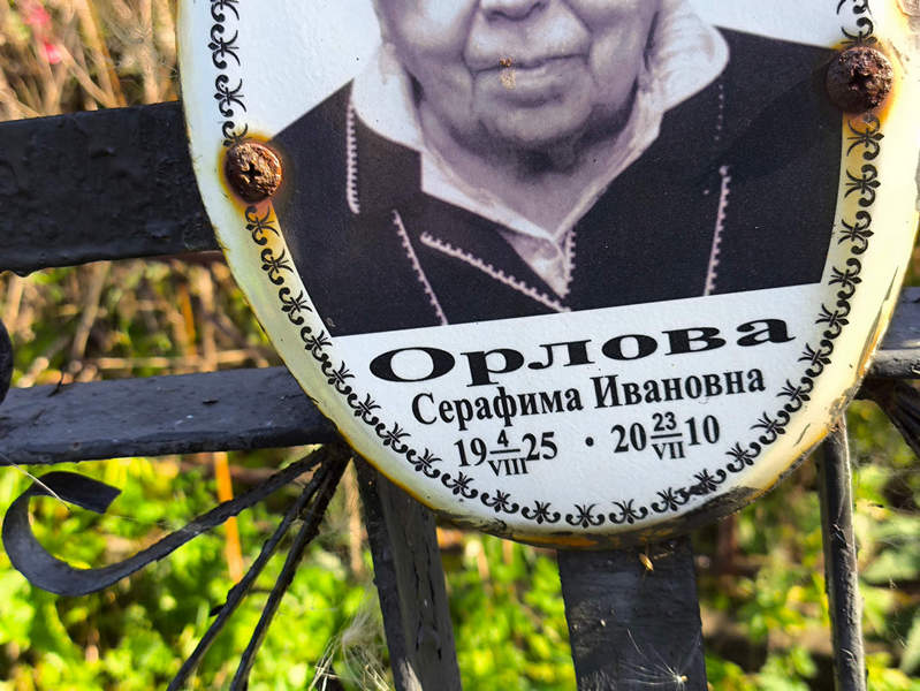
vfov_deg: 29.1
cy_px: 346
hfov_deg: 38.2
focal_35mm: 50
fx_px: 1329
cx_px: 460
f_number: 1.7
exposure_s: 1/338
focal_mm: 4.71
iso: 50
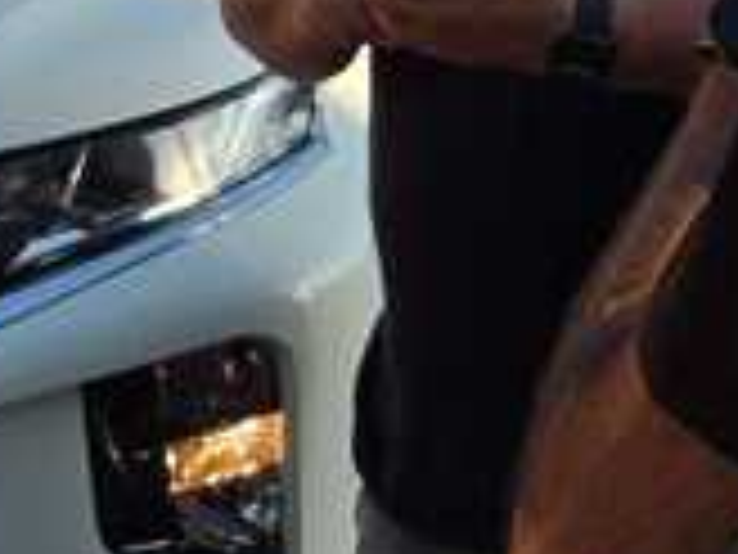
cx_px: 1400
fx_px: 3283
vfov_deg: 9.4
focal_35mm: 154
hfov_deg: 11.7
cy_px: -191
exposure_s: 1/2544
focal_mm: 6.25
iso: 80
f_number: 1.7
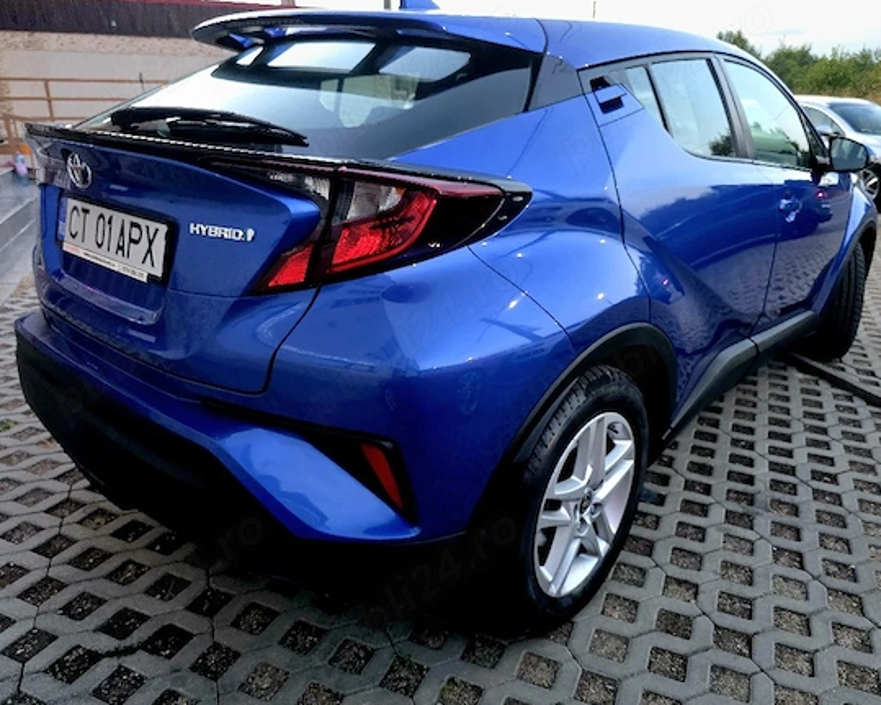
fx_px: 652
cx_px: 477
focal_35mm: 25
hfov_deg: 68.0
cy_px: 347
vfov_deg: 56.8
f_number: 1.7
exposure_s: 1/101
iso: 800
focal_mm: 6.3
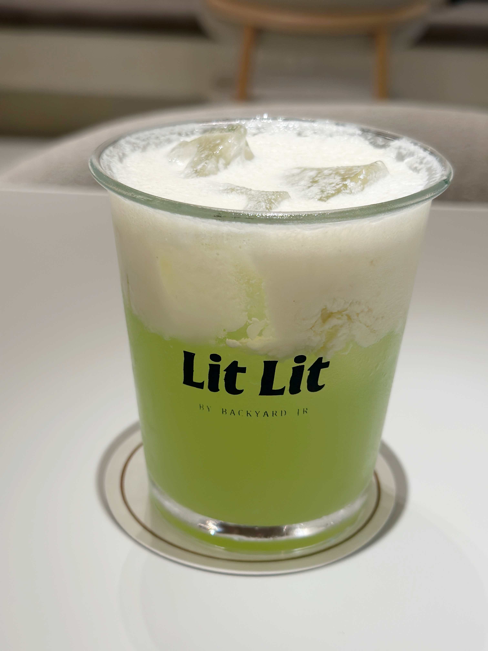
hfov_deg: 30.3
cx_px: 244
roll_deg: -2.8
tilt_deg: -25.8
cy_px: 326
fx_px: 902
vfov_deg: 39.7
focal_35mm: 48
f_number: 1.78
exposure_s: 1/125
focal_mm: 6.86
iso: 80
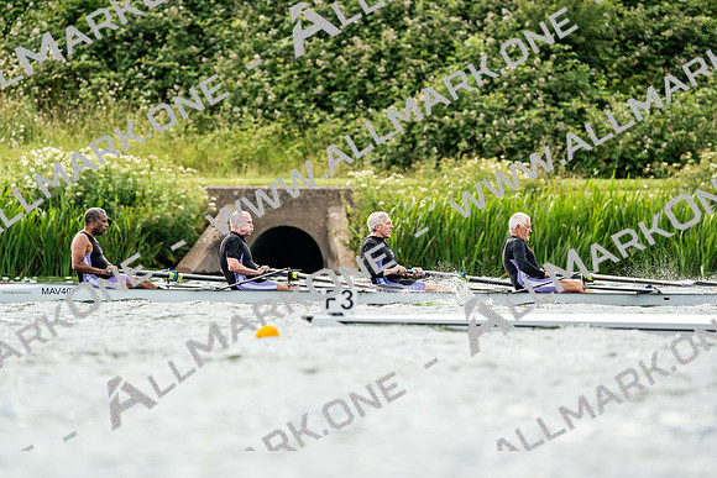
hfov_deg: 4.4
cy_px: 239
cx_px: 358
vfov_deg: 2.9
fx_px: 9303
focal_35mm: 467
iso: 800
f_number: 6.3
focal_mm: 467
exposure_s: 1/2000
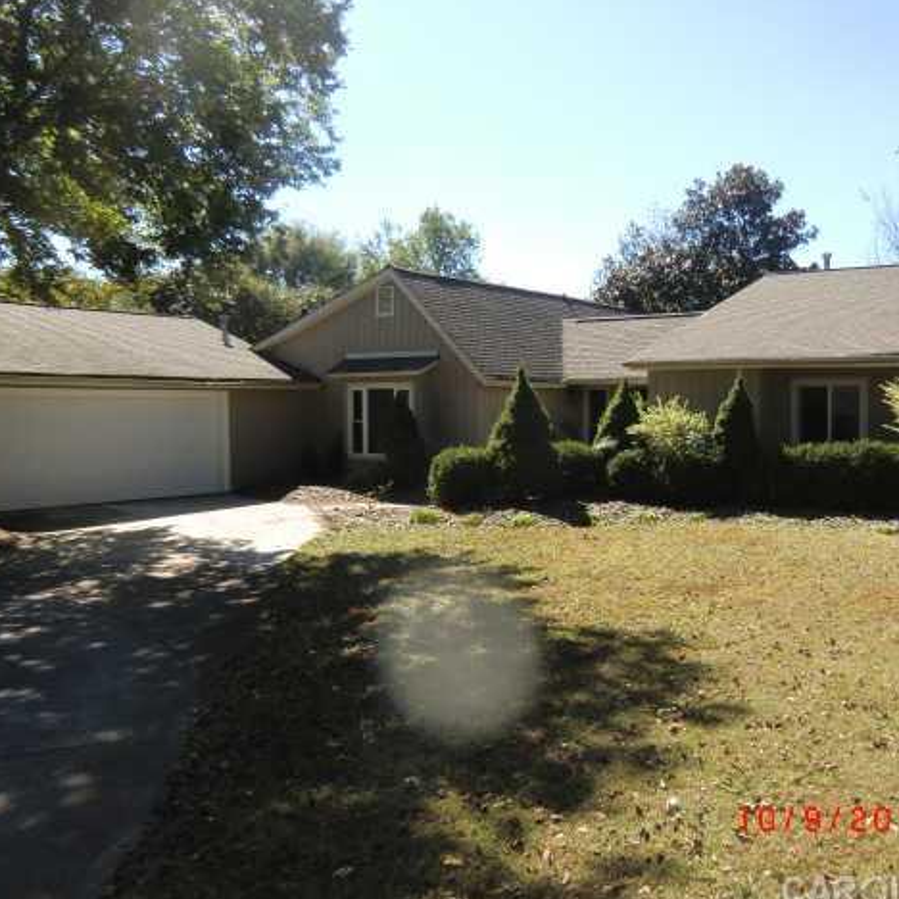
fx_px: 852
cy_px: 453
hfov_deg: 55.0
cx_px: 563
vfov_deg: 55.6
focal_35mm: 29
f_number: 3.2
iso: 64
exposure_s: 1/400
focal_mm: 4.3
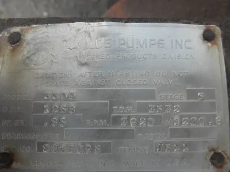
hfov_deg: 63.4
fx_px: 186
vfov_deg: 49.7
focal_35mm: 28
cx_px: 115
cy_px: 86
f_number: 3
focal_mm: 5
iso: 64
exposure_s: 1/160
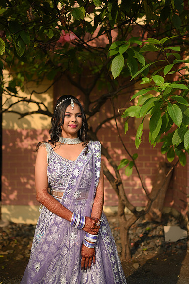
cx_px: 94
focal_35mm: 35
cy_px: 142
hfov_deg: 37.8
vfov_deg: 54.5
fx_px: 276
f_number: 1.8
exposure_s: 1/4000
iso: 125
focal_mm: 35
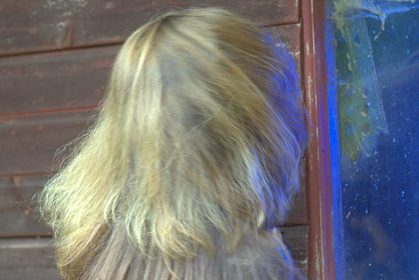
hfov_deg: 13.7
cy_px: 140
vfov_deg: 9.2
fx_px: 1747
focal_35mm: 150
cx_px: 210
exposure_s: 1/125
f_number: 4
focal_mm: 100
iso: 100
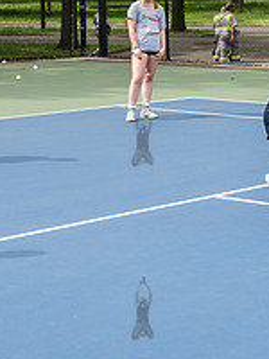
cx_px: 318
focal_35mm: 119
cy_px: 58
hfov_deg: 12.2
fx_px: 1233
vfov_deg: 16.4
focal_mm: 31
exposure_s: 1/1000
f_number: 4
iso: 200
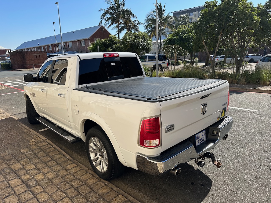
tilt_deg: -11.8
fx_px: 188
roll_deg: +2.1
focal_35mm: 24
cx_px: 136
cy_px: 102
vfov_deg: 56.8
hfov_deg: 71.6
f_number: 1.78
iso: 80
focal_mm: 6.86
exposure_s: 1/3861
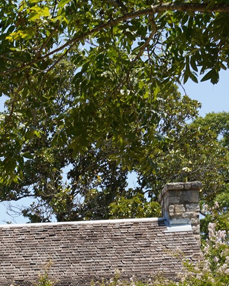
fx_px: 999
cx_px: -148
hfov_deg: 12.2
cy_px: 379
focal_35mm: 118
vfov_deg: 15.4
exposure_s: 1/100
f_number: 11
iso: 100
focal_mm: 31
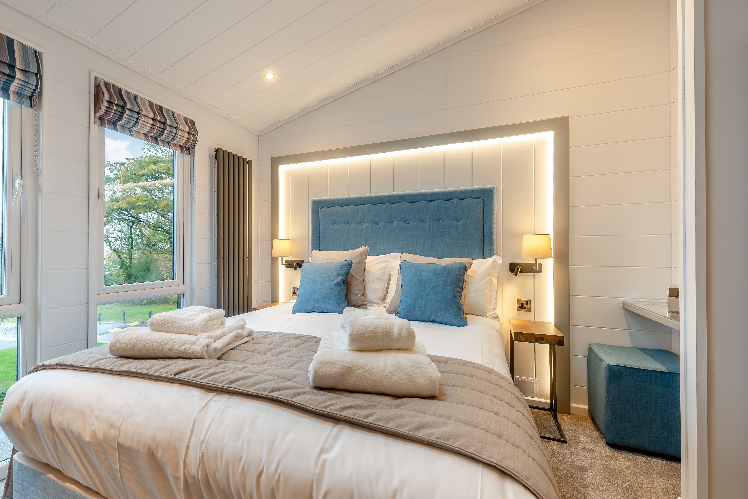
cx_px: 374
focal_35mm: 14
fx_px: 291
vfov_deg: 81.3
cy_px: 250
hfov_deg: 104.2
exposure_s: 1/20
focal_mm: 14
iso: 100
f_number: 8
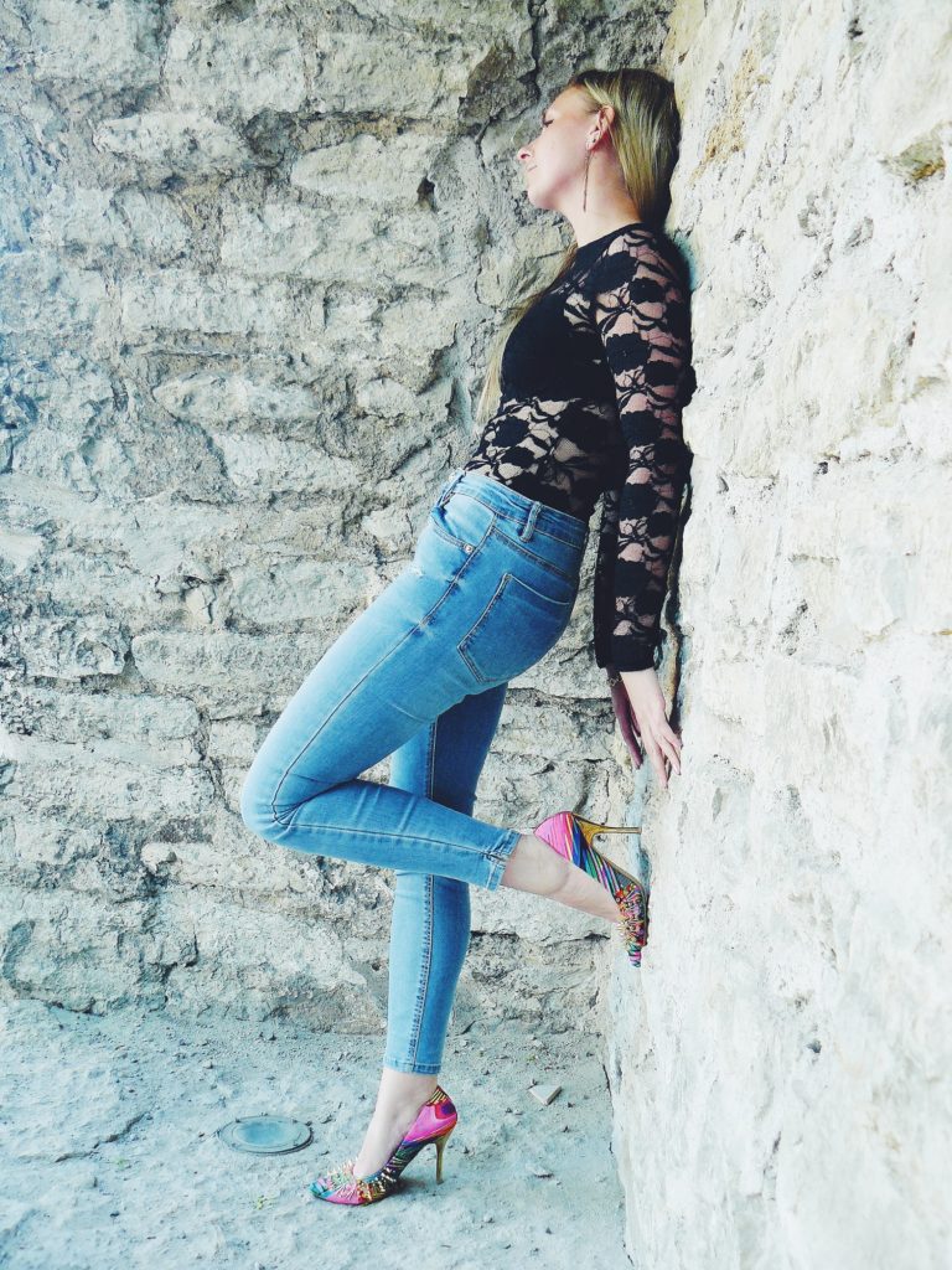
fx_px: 1320
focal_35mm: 36
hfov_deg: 39.7
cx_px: 476
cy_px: 635
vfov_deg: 51.4
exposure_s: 1/40
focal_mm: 6
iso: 100
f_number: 2.8
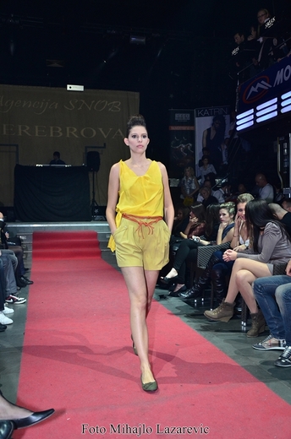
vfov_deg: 51.4
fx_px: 457
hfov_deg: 35.3
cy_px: 220
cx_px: 146
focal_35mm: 38
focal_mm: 25
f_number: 5
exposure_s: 1/125
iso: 800
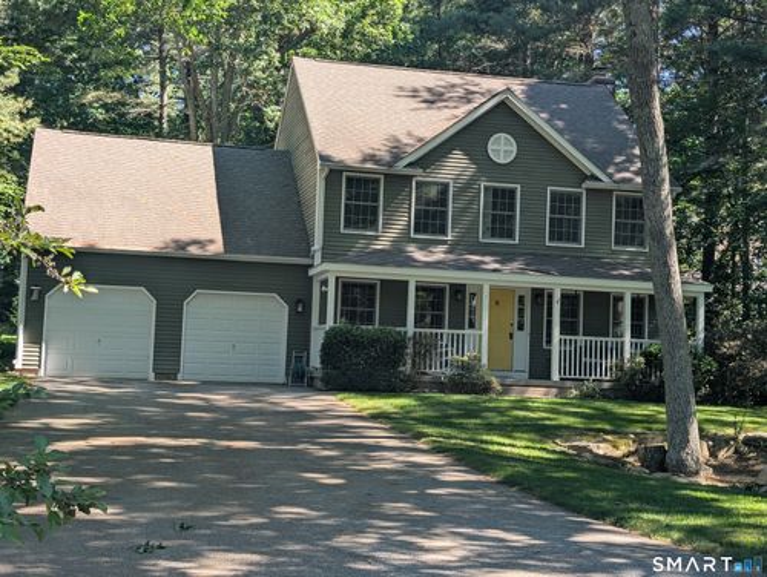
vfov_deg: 29.7
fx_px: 1087
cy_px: 288
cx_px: 384
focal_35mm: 49
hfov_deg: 38.9
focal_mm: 6.9
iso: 20
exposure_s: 1/165
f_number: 1.68
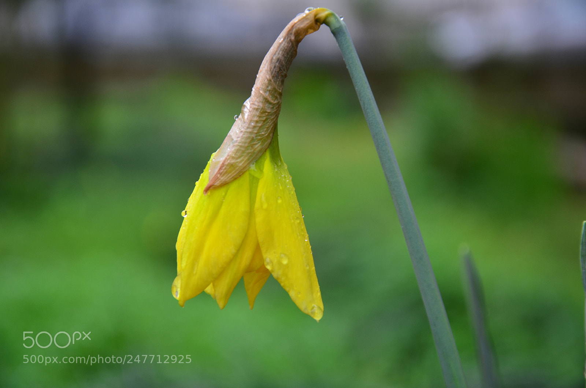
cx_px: 293
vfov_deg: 11.4
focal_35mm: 120
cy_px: 194
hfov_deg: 17.1
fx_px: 1949
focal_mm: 80
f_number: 5.3
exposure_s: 1/15
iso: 200
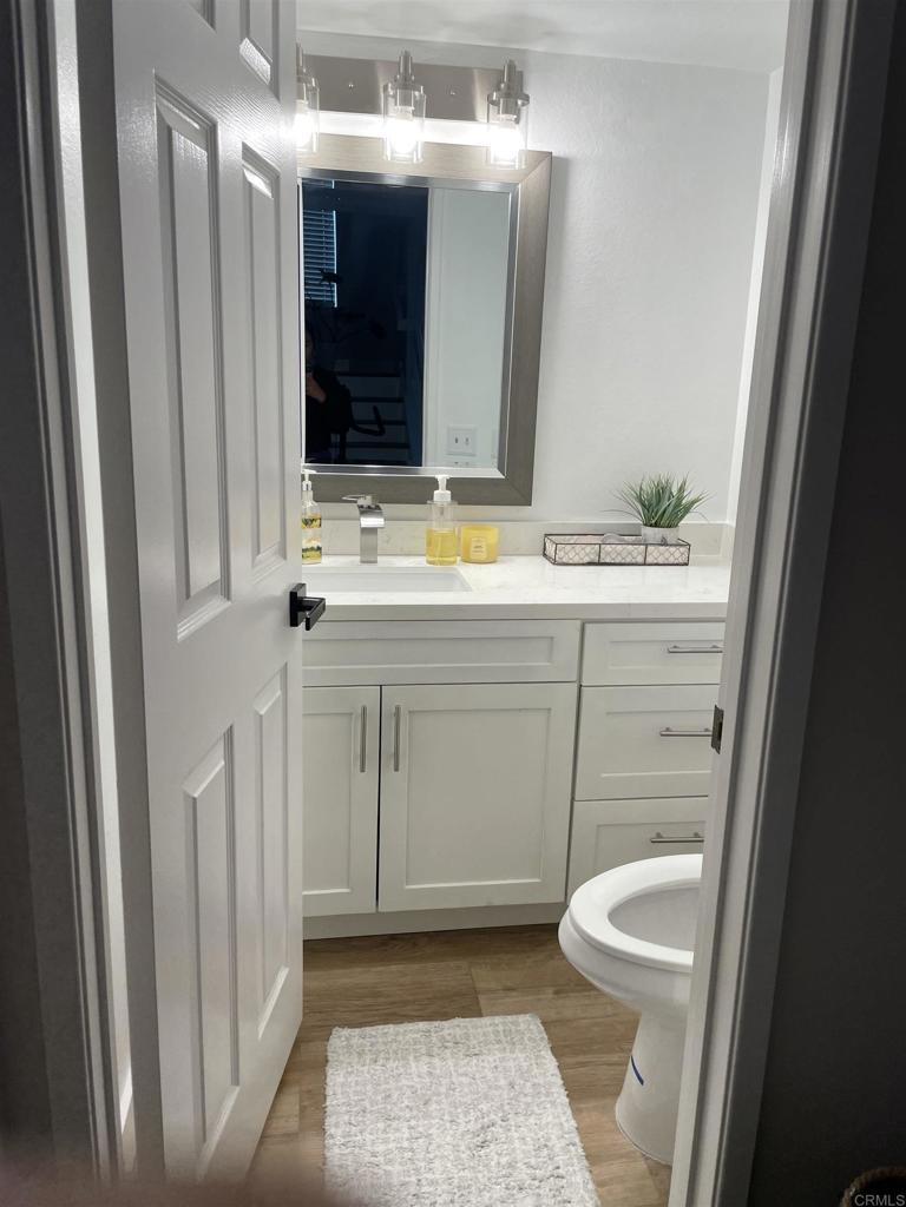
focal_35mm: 26
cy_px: 604
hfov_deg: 53.1
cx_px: 453
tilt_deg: -14.0
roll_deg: -1.3
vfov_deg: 67.3
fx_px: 907
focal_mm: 4.2
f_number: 1.6
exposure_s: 1/120
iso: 50
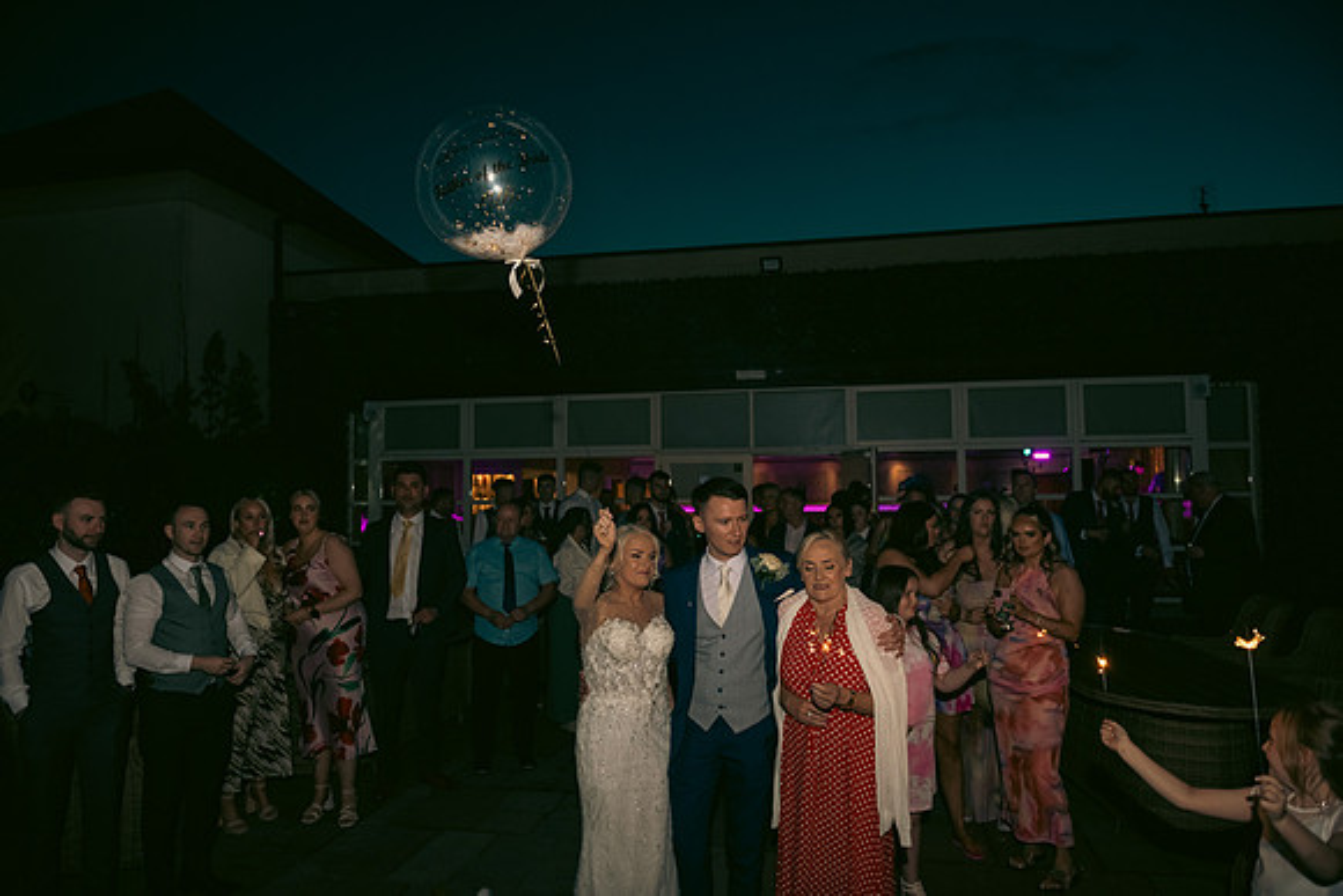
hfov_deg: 73.7
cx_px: 672
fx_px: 896
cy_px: 448
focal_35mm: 24
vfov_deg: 53.2
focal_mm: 24
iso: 800
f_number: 3.5
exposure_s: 1/160
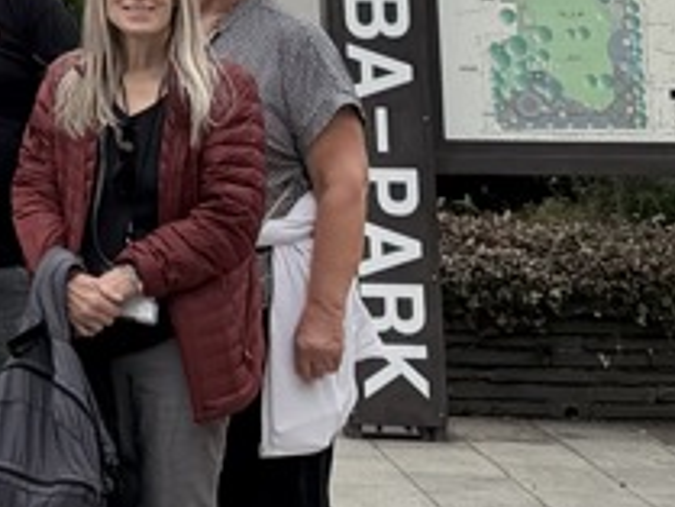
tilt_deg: +8.6
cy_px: -581
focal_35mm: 184
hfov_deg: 9.5
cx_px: -956
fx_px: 3590
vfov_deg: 7.7
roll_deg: -0.3
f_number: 1.78
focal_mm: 6.76
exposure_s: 1/2907
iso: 80
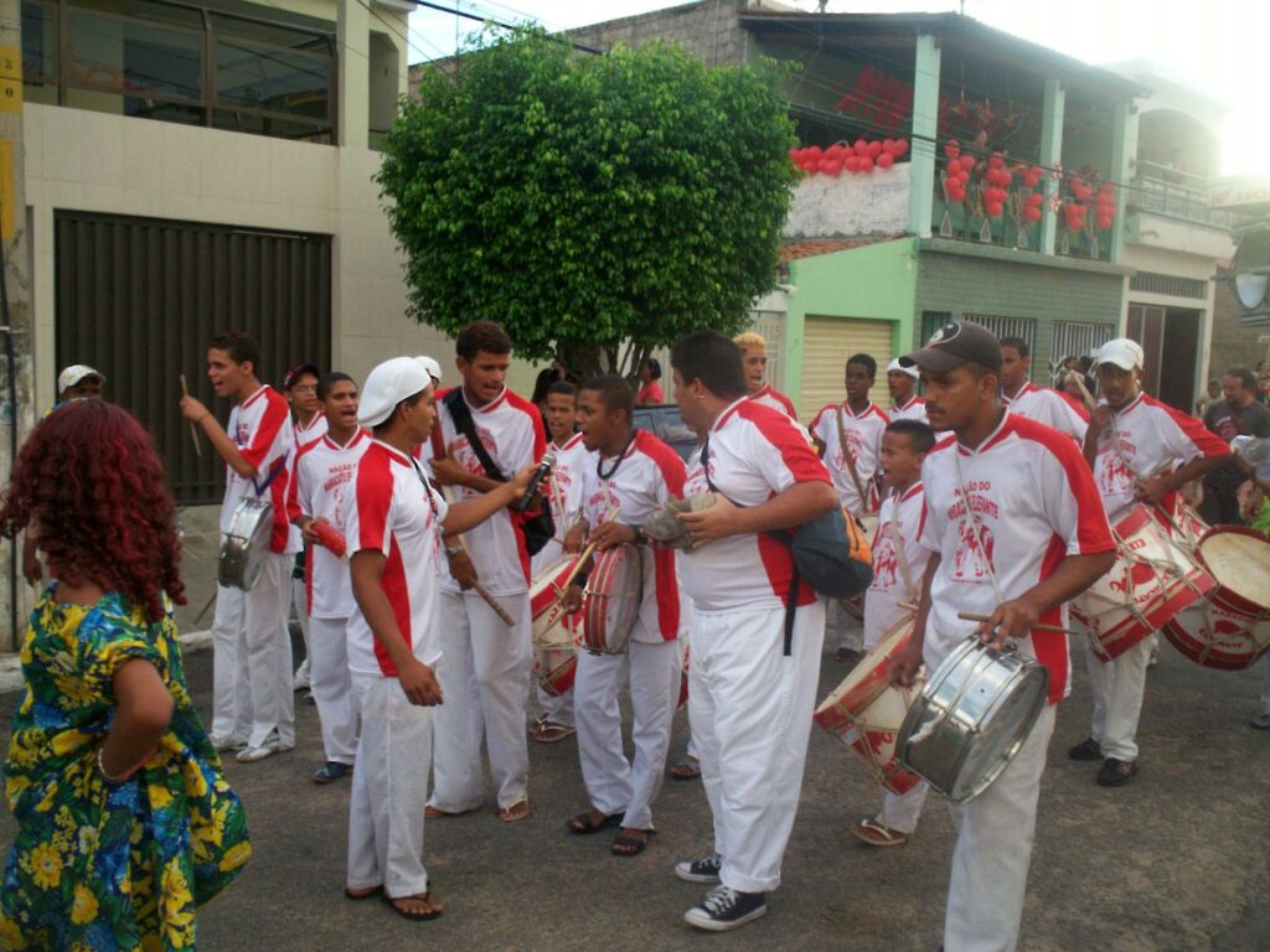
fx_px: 1321
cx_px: 635
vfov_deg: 39.7
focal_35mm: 36
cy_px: 476
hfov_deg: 51.4
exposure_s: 1/89.8
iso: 100
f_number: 4.5
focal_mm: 5.9
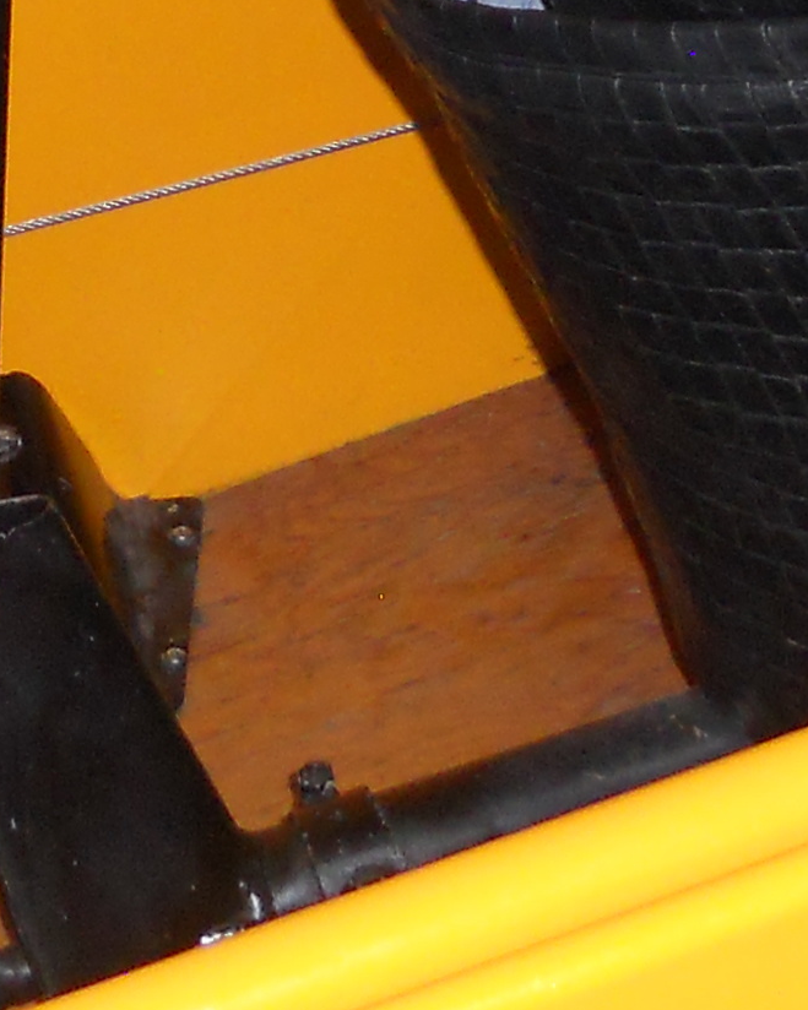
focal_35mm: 128
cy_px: -802
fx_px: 3827
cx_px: 143
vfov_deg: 13.5
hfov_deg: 12.0
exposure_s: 1/25
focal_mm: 4.9
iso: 200
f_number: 3.2
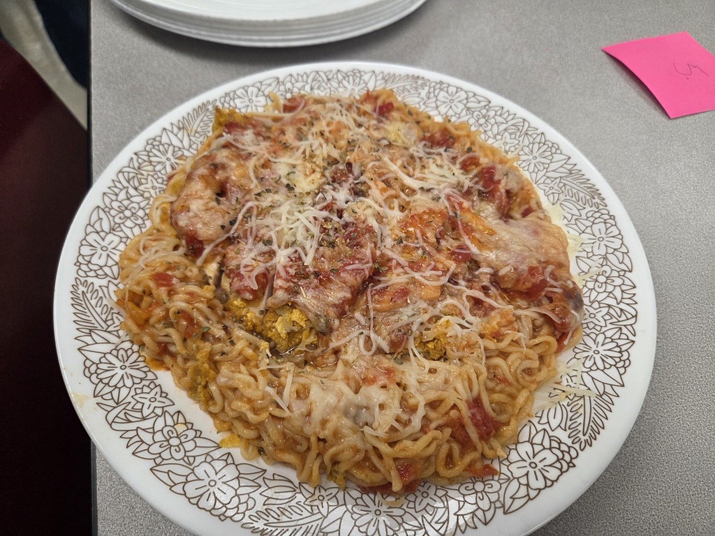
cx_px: 358
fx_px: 475
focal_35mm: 23
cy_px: 268
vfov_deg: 58.9
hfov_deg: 73.9
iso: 160
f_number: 1.8
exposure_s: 1/120
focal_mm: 5.4
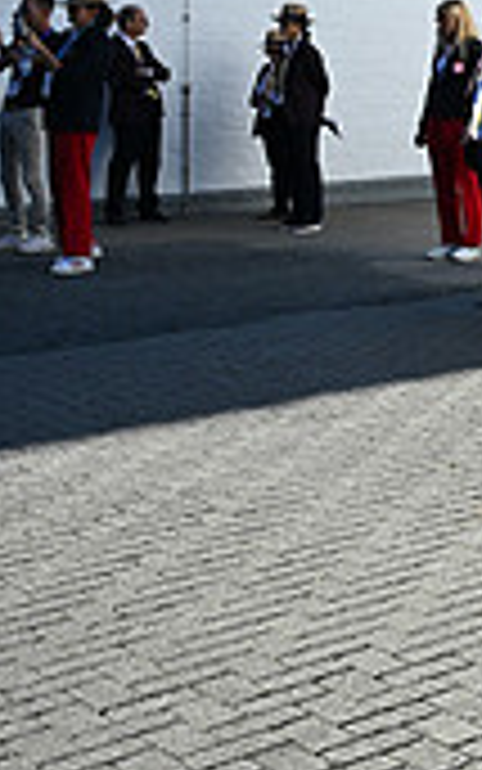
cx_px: 1009
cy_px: 52
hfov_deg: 13.2
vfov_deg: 24.1
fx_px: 1743
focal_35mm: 83
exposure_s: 1/1600
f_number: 5.6
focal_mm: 24
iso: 450
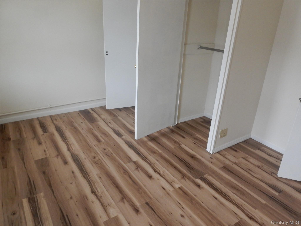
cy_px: 113
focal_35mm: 25
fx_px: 217
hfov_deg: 69.4
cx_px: 150
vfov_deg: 54.9
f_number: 4.8
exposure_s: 1/25
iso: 320
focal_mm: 4.5
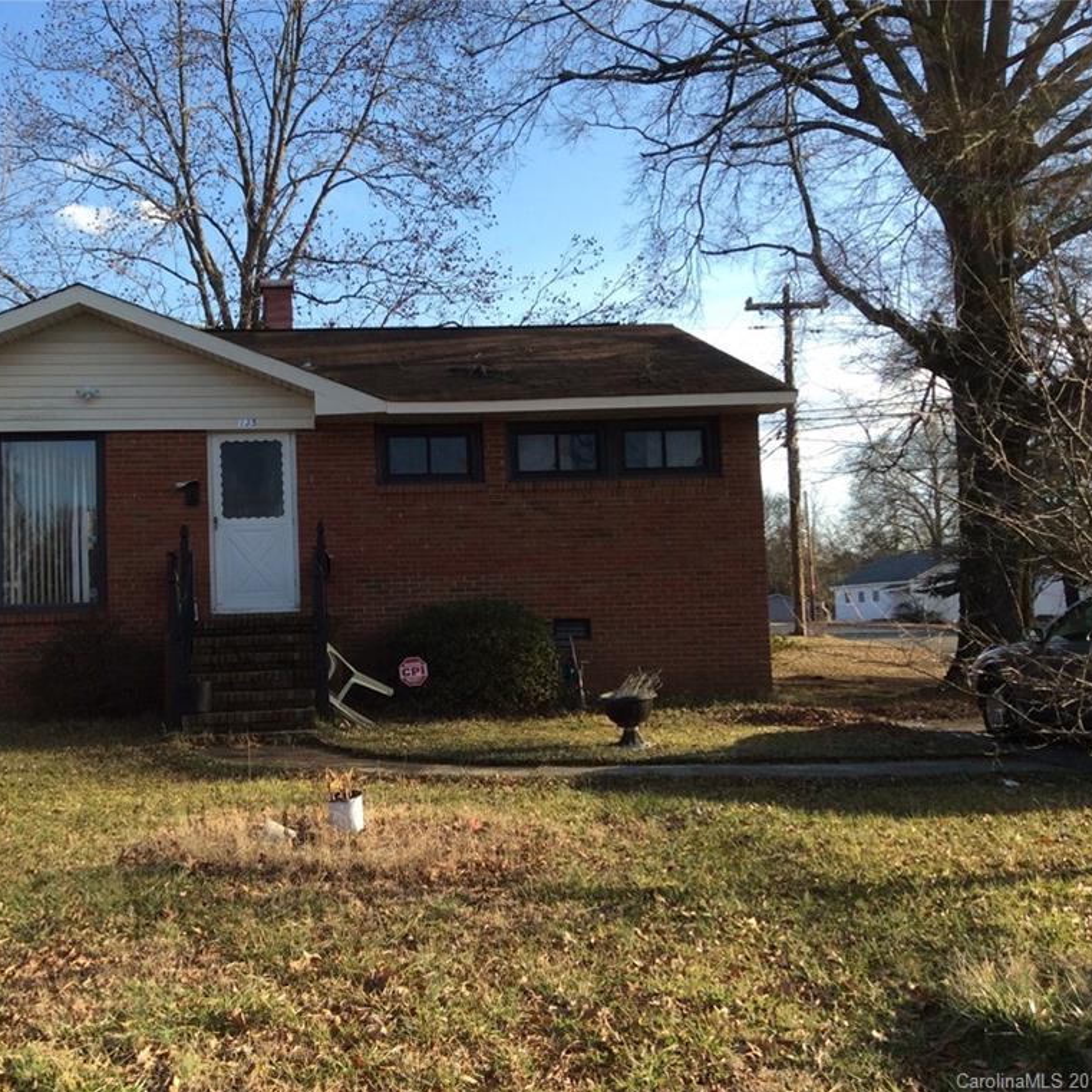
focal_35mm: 38
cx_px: 386
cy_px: 547
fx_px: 1356
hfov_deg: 43.4
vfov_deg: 43.9
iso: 32
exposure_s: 1/590
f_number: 2.4
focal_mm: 3.3
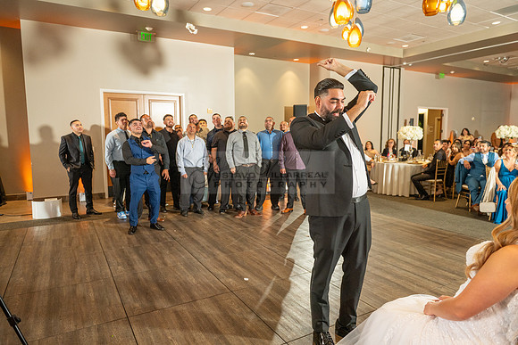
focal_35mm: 24
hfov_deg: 73.7
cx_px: 259
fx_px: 345
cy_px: 172
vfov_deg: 53.2
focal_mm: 24
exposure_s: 1/160
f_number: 3.5
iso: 800
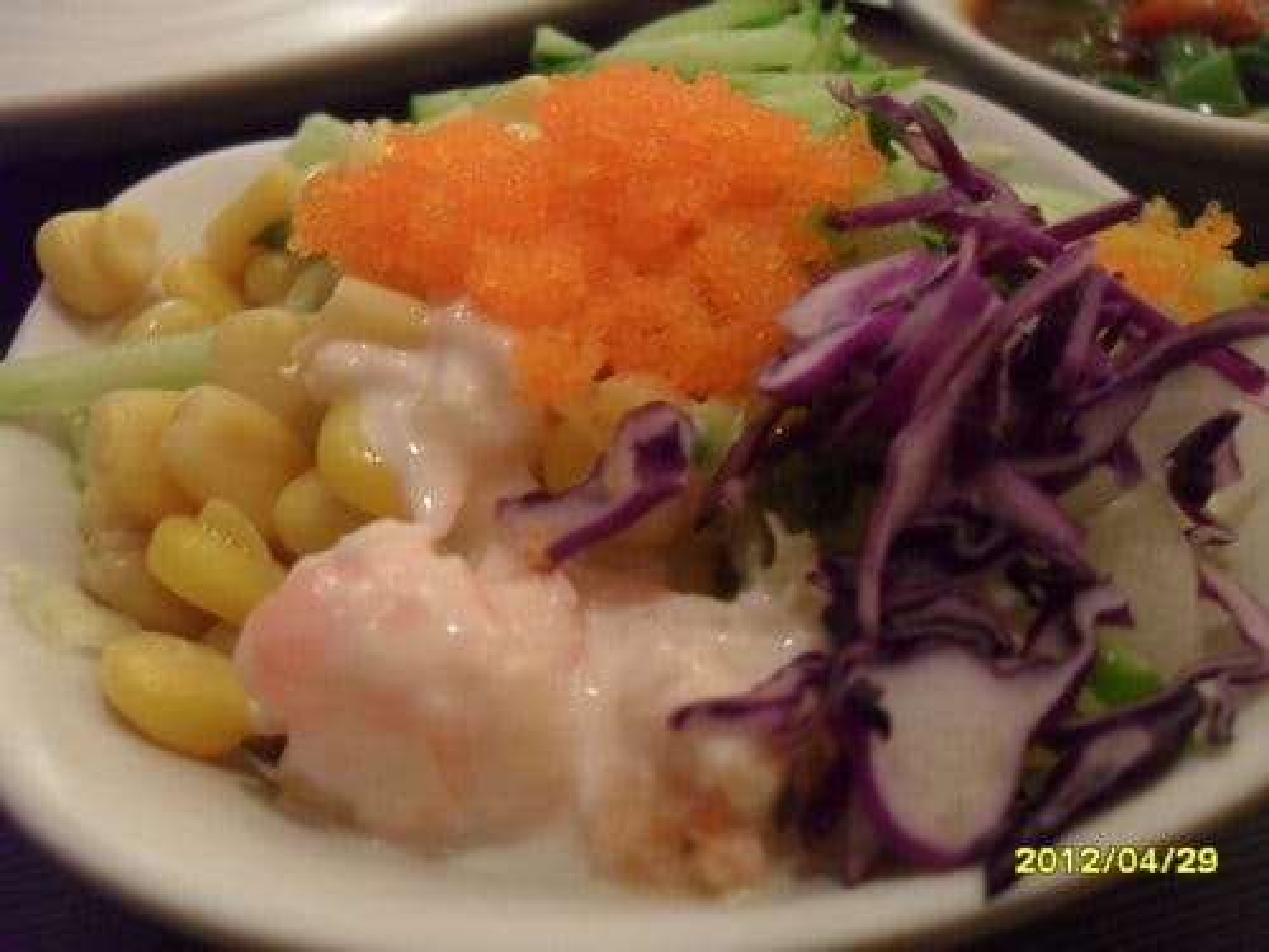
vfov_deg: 40.7
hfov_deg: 52.6
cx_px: 634
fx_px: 1283
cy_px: 476
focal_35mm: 35
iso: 400
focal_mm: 6.2
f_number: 2.8
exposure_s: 1/15
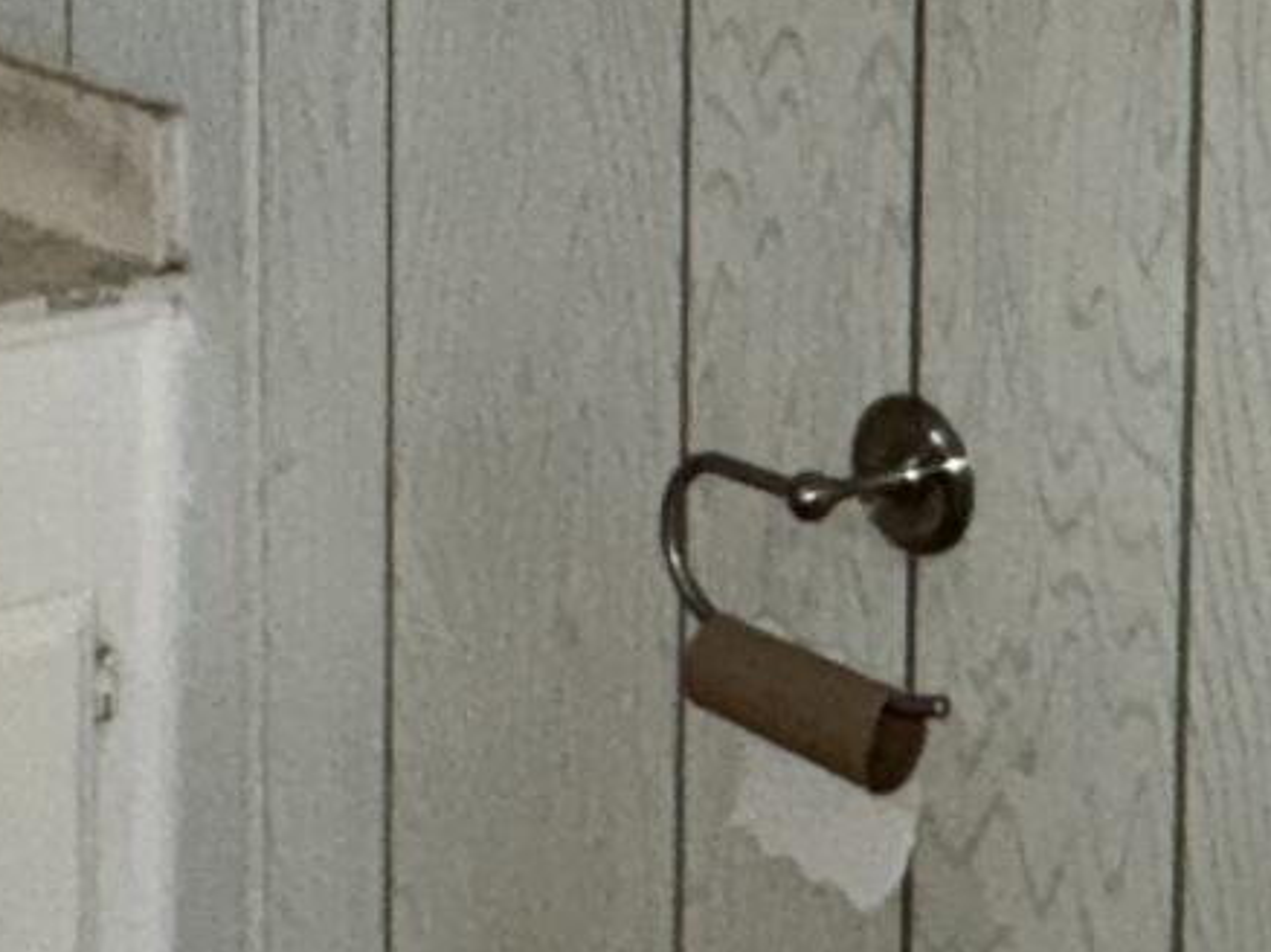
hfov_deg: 19.9
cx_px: 38
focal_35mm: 96
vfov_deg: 14.5
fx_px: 3523
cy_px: -421
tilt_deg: -5.2
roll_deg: -0.8
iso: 160
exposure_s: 1/60
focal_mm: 2.22
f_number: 2.2
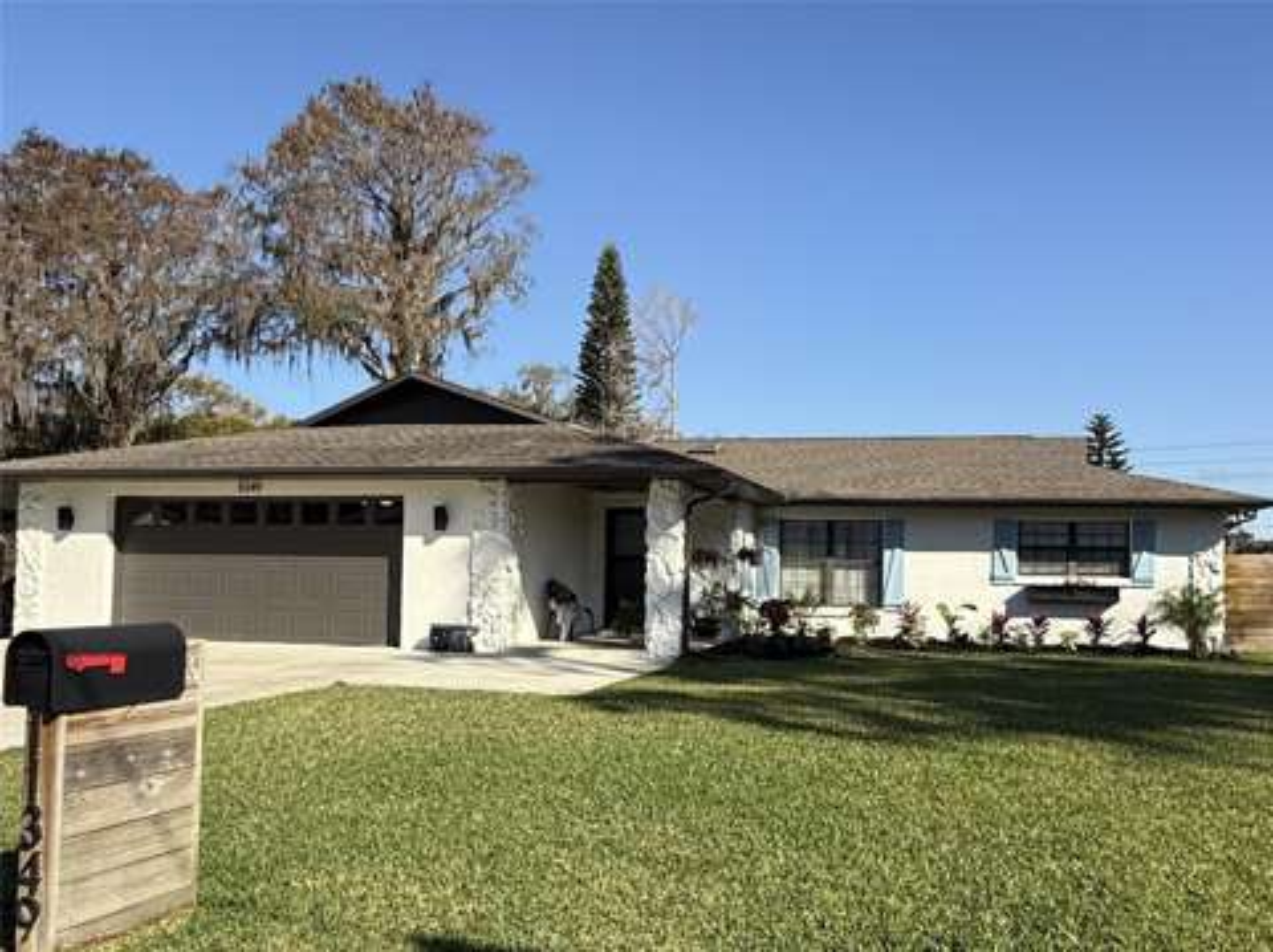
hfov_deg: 87.8
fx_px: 661
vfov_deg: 71.5
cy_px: 476
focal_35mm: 18
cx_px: 636
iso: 50
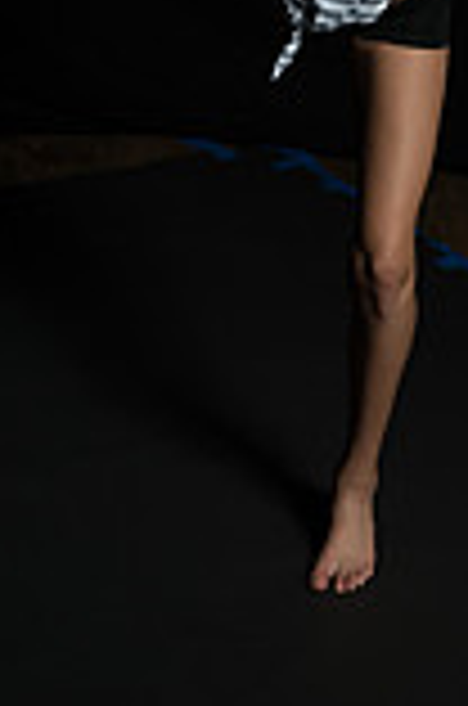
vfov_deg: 17.1
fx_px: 2252
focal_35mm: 115
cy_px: -103
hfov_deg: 11.8
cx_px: 367
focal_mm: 40
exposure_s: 1/250
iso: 200
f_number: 9
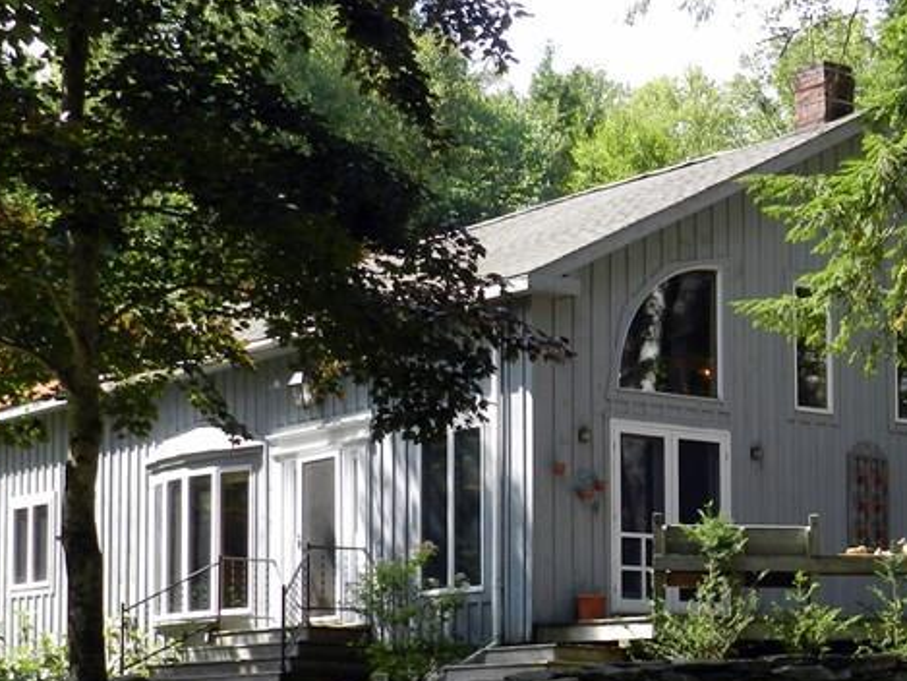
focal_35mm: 83
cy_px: 522
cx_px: 717
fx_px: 2175
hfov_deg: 23.2
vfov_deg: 17.7
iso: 160
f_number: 4
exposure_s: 1/250
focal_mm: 6.7
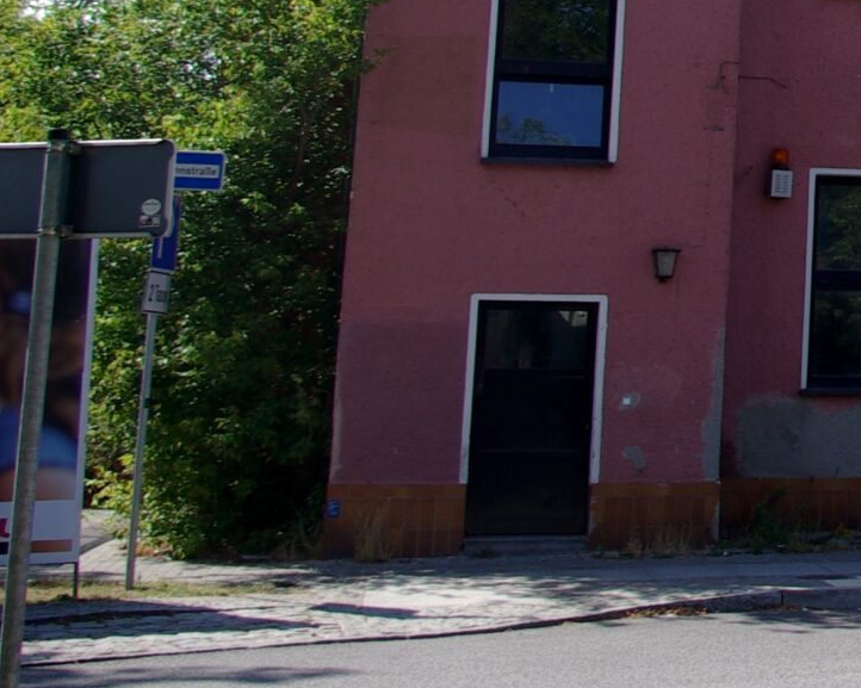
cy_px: -173
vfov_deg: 14.8
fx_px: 2547
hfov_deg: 16.5
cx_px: 1478
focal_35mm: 100
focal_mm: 20
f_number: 6.7
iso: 100
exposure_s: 1/180
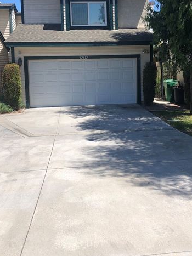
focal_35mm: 40
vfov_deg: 46.0
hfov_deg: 35.9
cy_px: 82
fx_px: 296
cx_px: 106
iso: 20
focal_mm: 4
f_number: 1.8
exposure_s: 1/1736
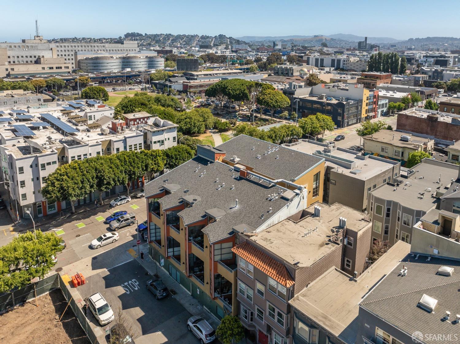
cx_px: 230
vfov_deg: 56.8
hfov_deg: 71.6
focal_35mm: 24
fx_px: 319
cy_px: 172
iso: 130
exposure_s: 1/160
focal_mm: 12.29
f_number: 2.8
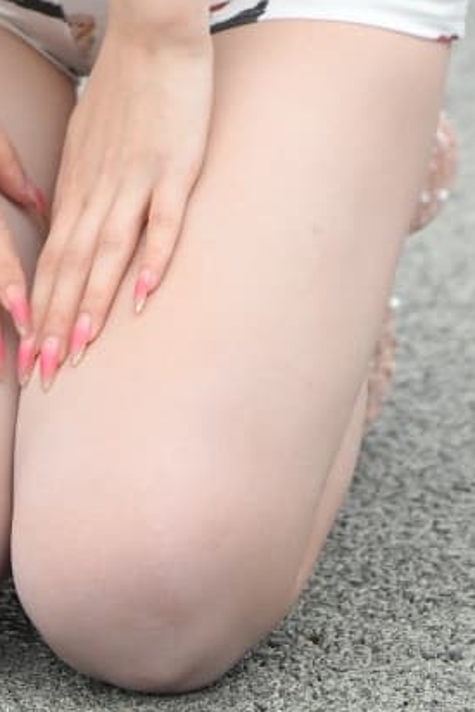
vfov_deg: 5.0
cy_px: -703
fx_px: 7949
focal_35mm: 402
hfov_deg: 3.4
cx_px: 9
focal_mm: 92
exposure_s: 1/320
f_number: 3.2
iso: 640
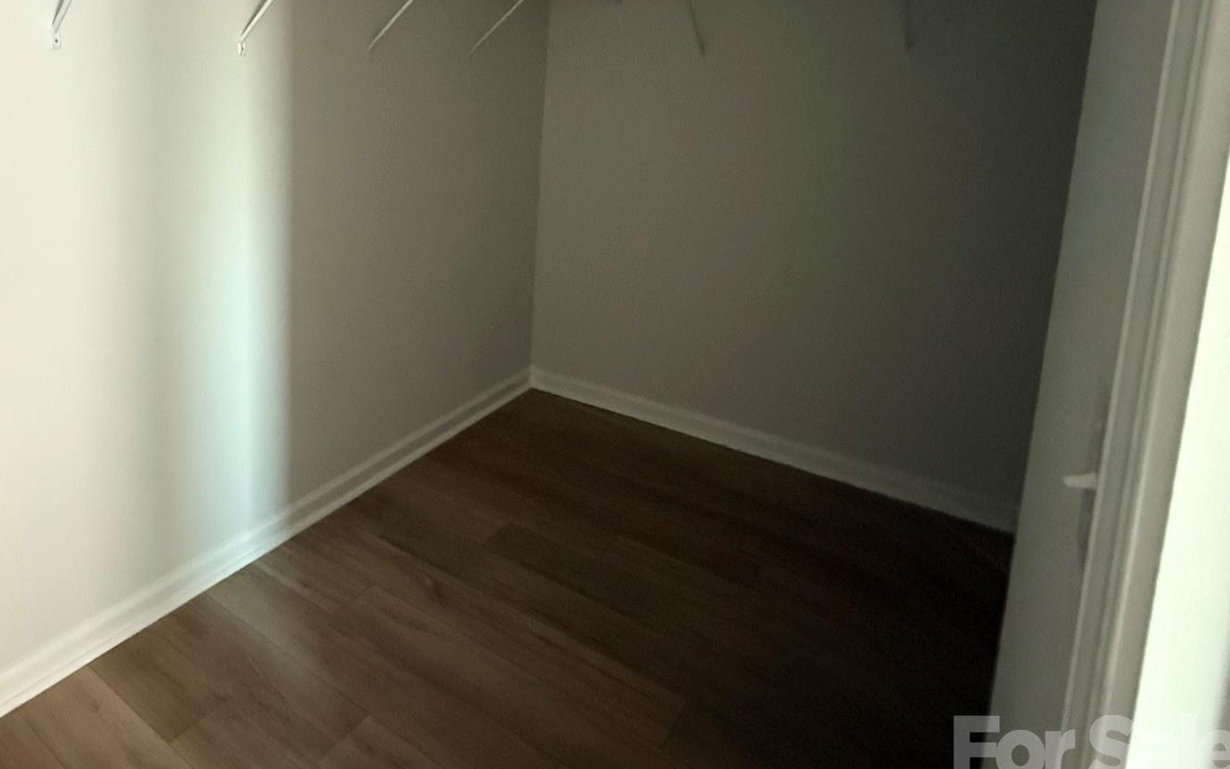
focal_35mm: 23
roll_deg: +0.4
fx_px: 771
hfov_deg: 71.5
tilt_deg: -6.7
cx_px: 297
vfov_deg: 50.6
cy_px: 183
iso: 1250
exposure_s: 1/60
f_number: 2.2
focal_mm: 2.22
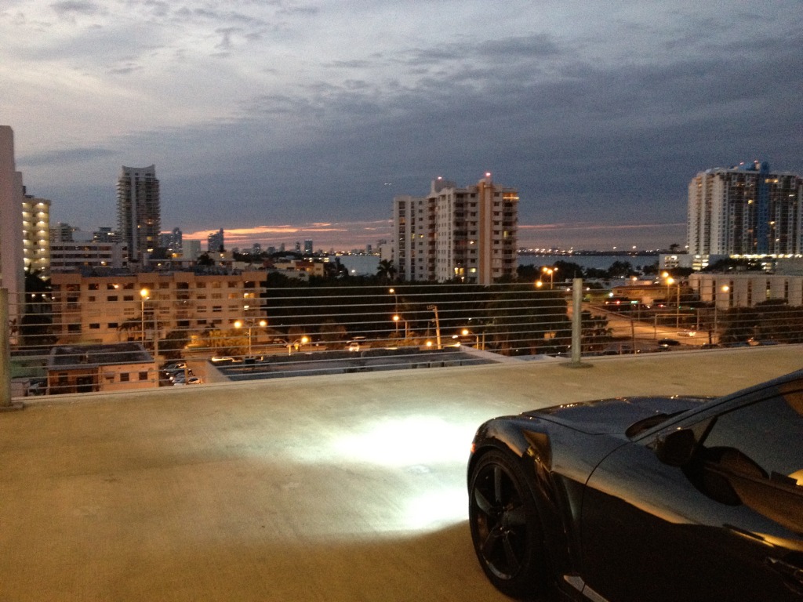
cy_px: 301
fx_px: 812
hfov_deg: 52.6
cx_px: 402
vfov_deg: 40.7
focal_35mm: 35
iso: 400
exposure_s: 1/15
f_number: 2.4
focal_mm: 4.3
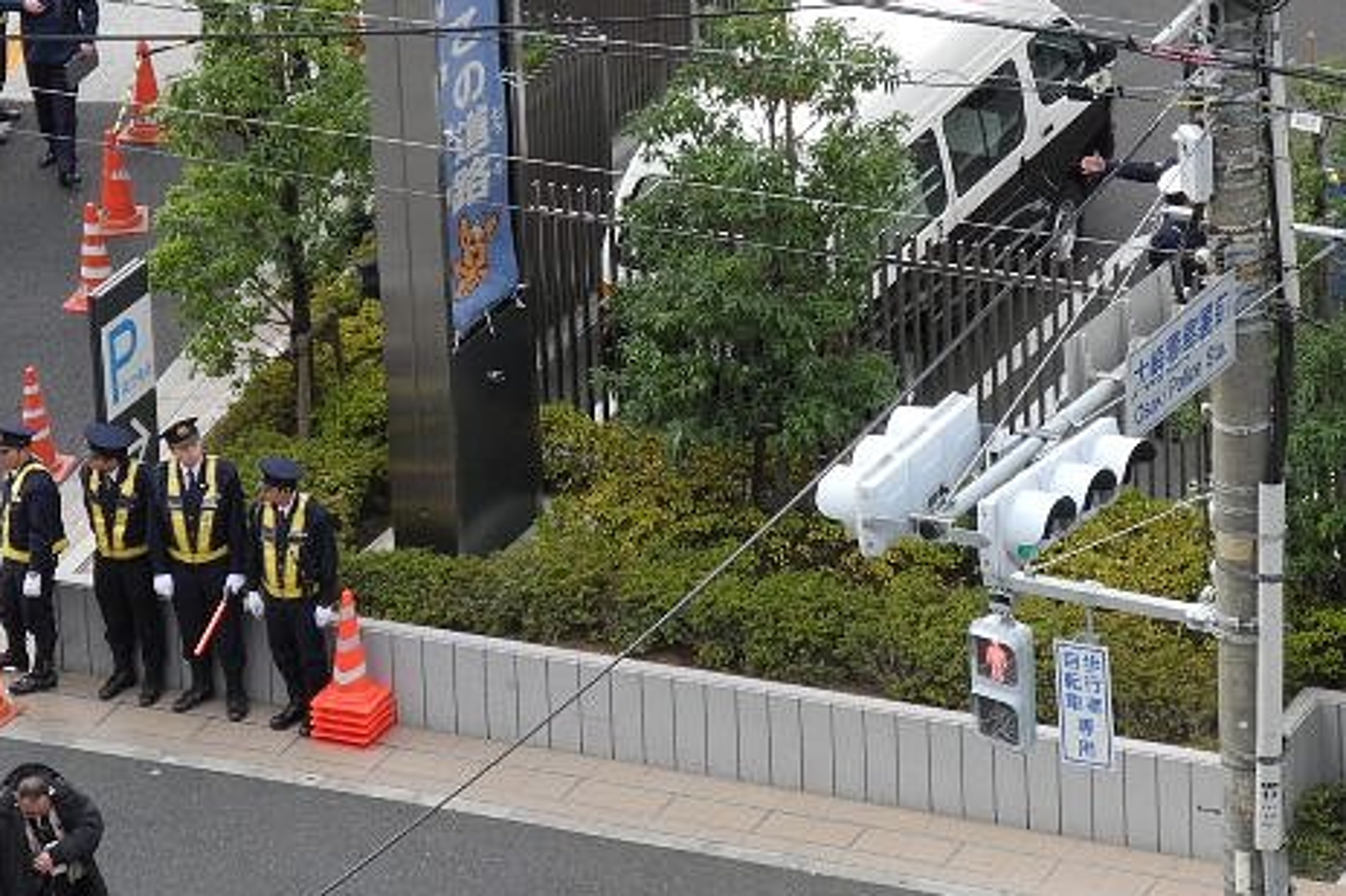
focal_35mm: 242
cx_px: 899
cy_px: 191
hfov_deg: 8.5
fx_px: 9044
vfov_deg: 5.7
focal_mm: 28.9
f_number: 5
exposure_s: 1/133
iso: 200
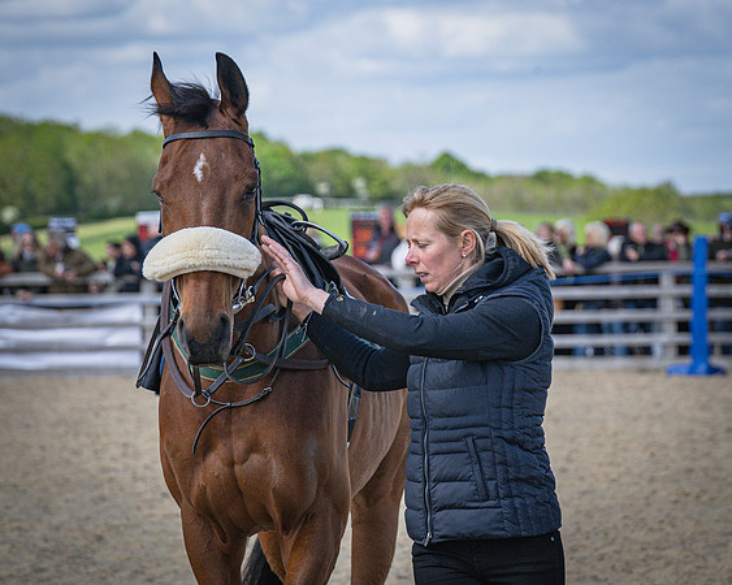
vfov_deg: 10.0
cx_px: 421
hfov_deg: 12.5
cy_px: 225
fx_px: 3338
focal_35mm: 154
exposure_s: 1/6400
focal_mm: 71
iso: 200
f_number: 2.8
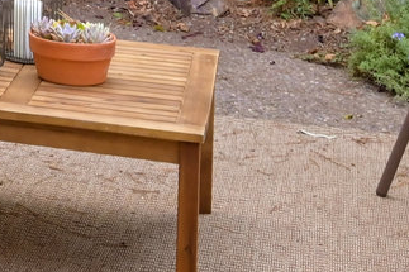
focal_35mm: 127
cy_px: -331
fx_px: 1443
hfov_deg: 14.6
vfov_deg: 9.8
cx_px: -262
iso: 800
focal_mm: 20.5
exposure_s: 1/80
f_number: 11
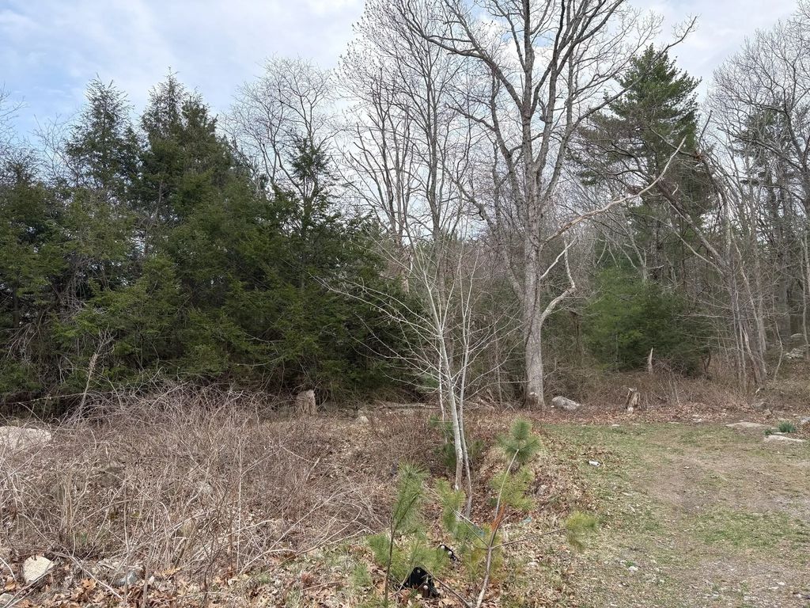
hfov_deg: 67.3
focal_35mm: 26
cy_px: 304
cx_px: 405
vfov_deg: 53.1
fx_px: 608
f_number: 1.6
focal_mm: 5.96
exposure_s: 1/1263
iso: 64
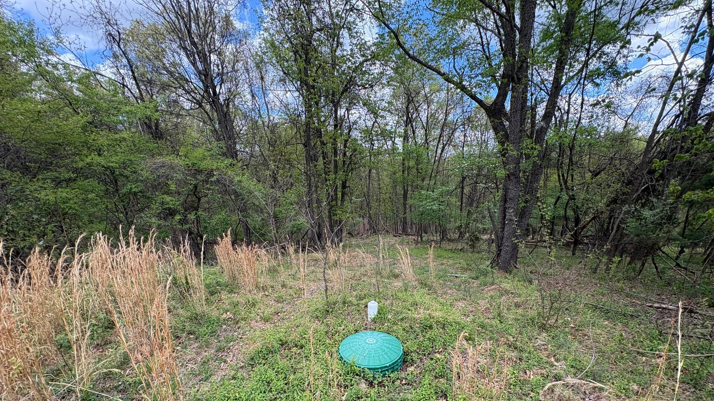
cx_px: 373
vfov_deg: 65.6
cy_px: 261
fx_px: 303
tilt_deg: -14.9
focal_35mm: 16
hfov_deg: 99.3
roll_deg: +3.4
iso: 40
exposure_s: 1/303
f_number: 2.2
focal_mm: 2.22
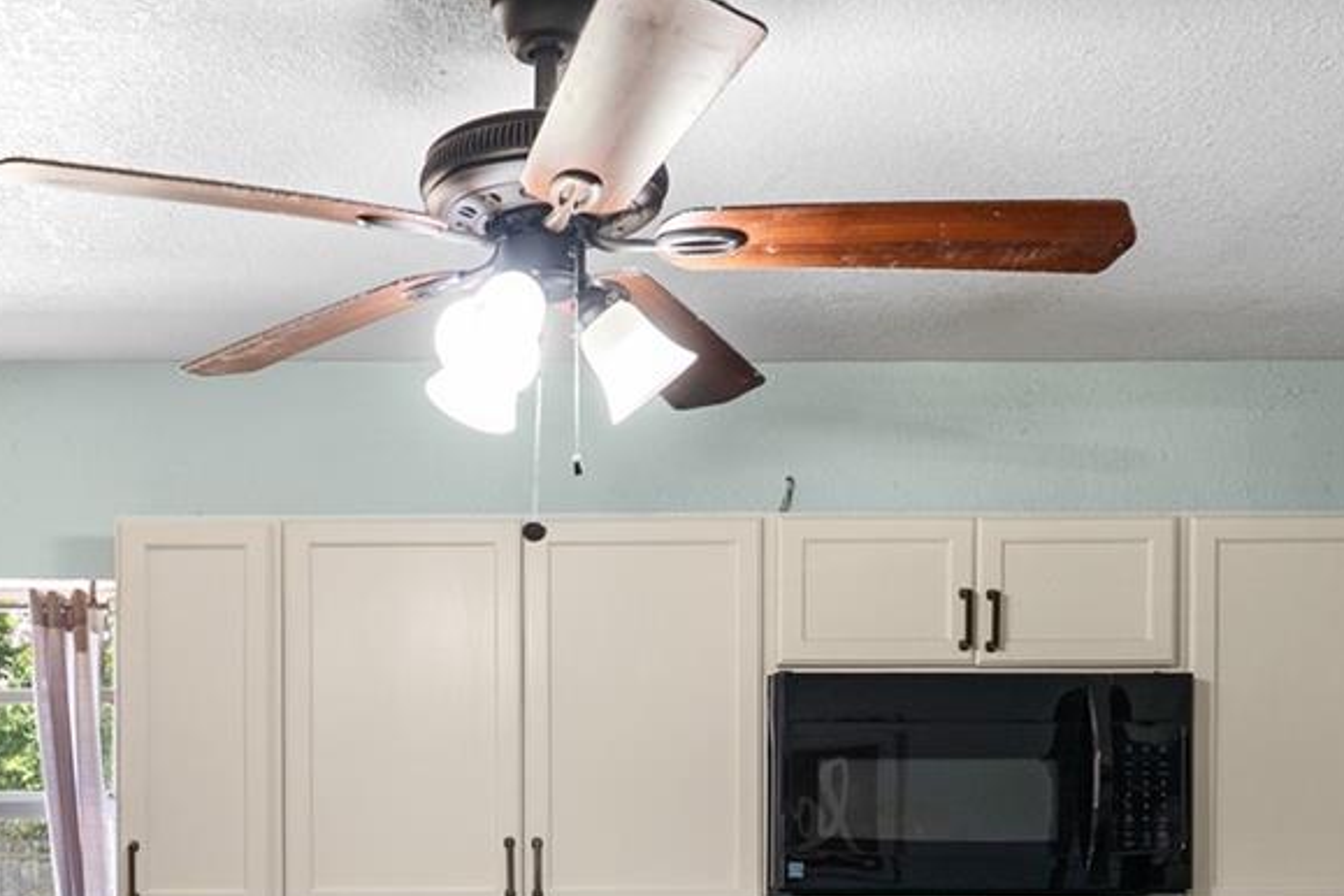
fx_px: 1755
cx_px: 392
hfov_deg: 41.1
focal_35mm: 47
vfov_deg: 27.0
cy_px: 903
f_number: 8
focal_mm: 17
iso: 400
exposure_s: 1/3
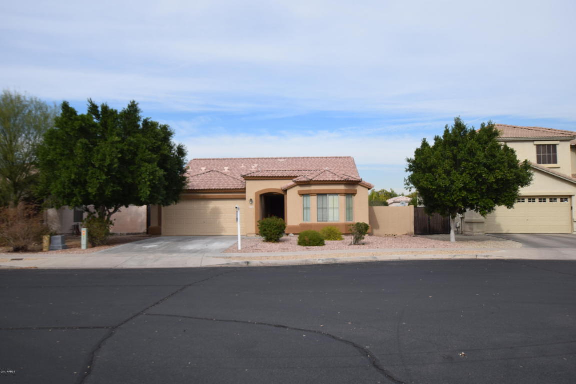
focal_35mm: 30
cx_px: 288
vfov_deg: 43.6
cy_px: 192
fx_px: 480
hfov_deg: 61.9
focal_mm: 20
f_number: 10
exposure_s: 1/400
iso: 200
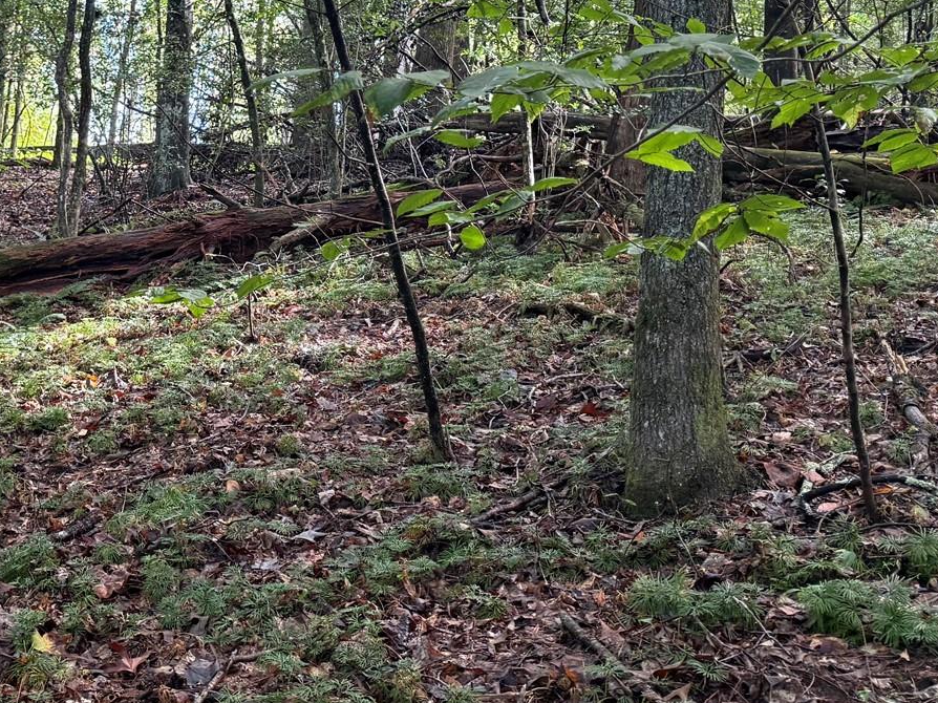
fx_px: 1490
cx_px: 164
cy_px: 178
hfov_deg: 33.7
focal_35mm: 55
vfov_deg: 26.2
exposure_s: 1/60
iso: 200
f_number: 1.78
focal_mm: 6.76
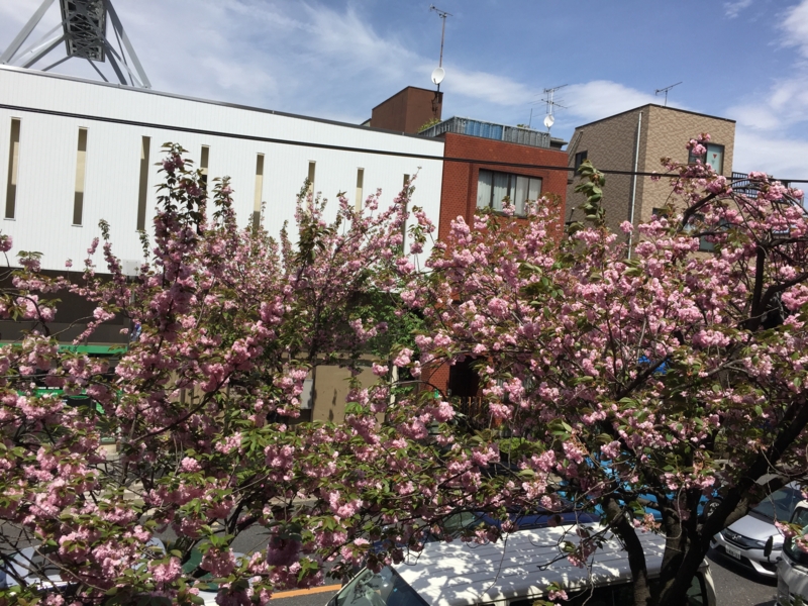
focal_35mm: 29
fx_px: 677
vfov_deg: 48.2
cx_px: 404
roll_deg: -4.5
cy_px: 303
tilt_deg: +0.4
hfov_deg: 61.7
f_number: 2.2
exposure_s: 1/3049
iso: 32
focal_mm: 4.15
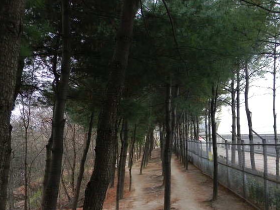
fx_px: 283
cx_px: 164
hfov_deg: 52.4
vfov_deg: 40.6
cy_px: 119
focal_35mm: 35
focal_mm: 5
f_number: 3.5
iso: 80
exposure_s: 1/44.8
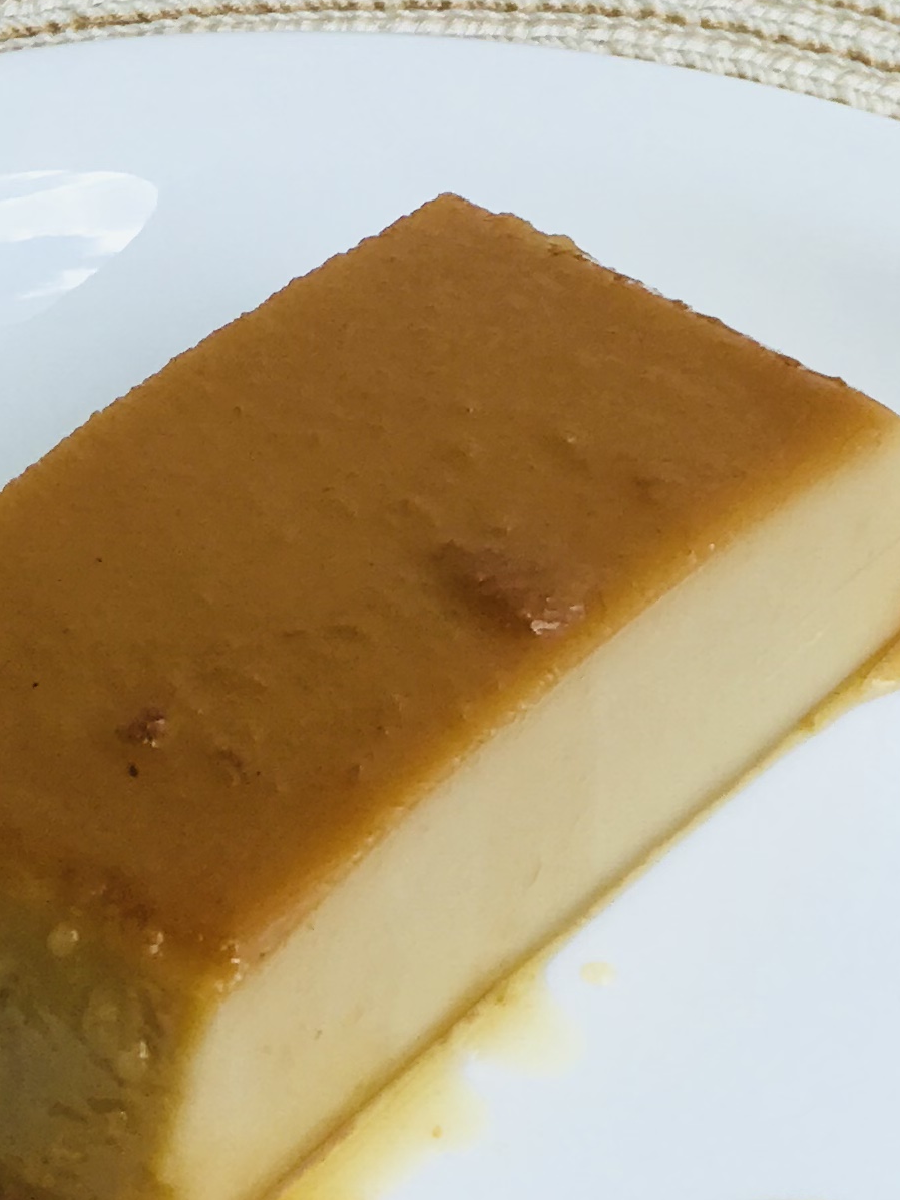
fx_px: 6655
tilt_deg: -30.2
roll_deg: -1.9
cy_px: -127
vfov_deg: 10.2
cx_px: 311
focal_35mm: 192
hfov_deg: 7.7
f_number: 2.8
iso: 20
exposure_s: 1/311
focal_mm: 6.6
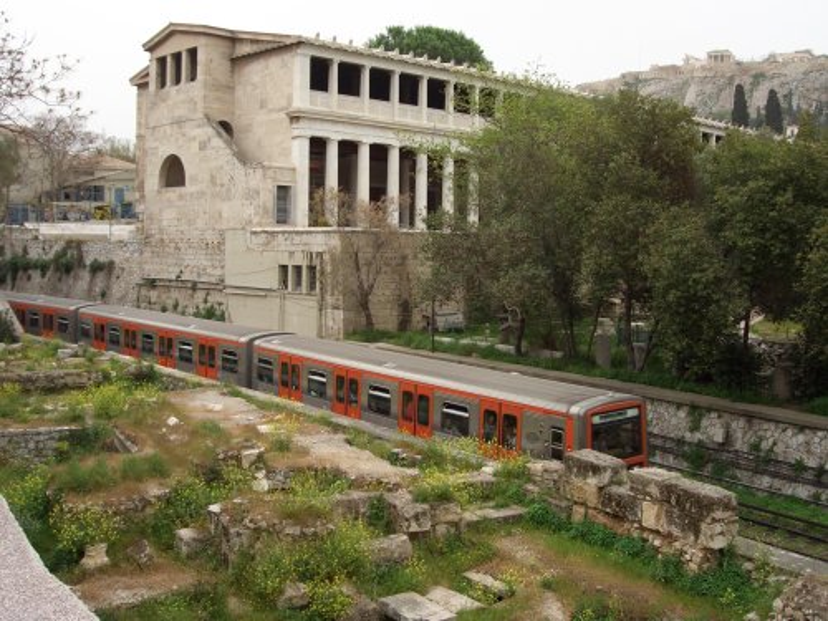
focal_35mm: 39
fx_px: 933
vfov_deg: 36.8
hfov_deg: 47.9
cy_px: 310
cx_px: 414
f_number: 4.8
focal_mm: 8
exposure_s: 1/160
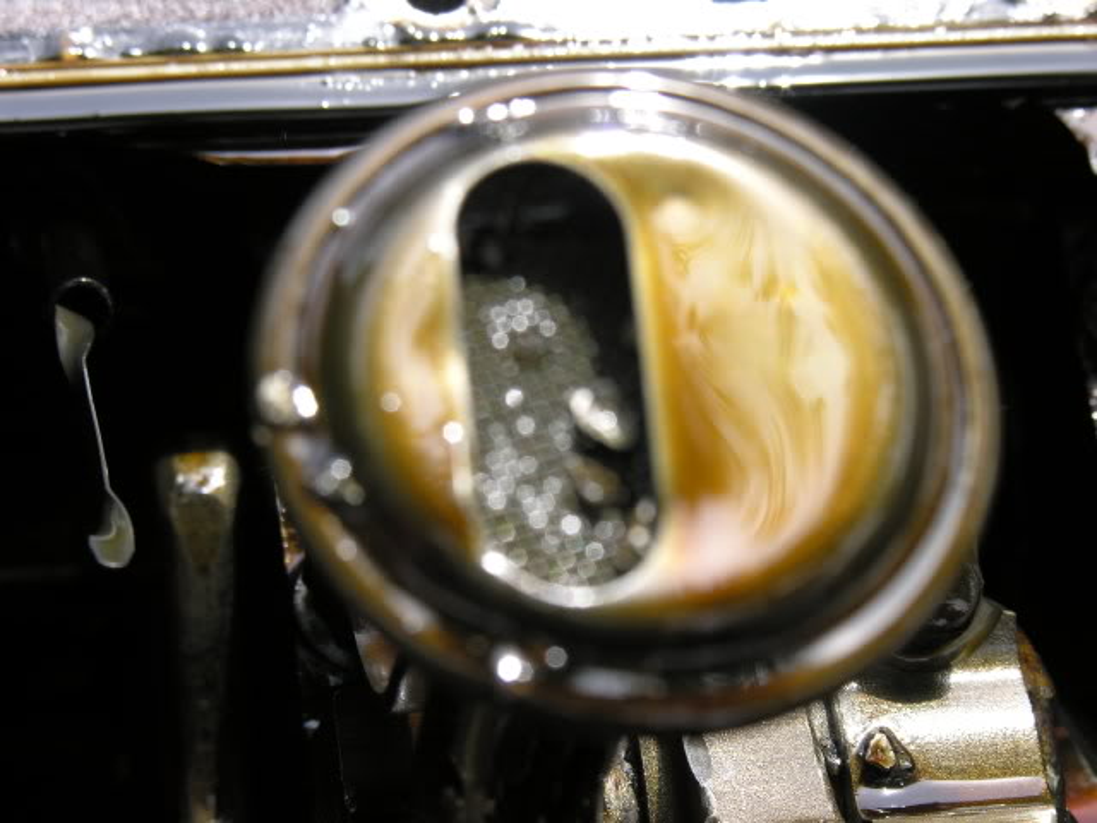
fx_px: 4025
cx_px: 548
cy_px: 412
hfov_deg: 15.5
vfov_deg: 11.7
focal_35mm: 127
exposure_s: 1/138
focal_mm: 32.4
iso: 50
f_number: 5.4
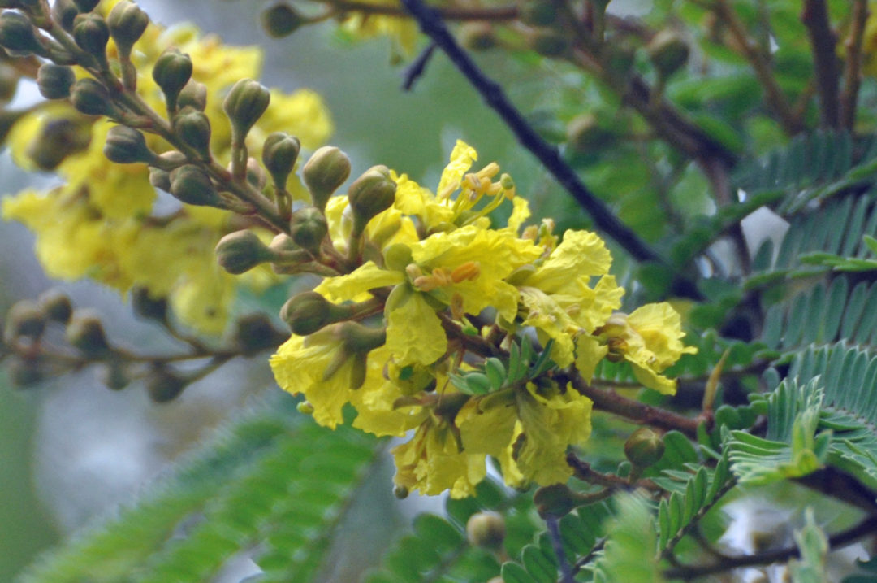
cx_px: 438
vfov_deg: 3.0
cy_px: 292
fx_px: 10948
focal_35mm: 450
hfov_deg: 4.6
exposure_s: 1/320
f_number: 5.6
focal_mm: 300
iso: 800
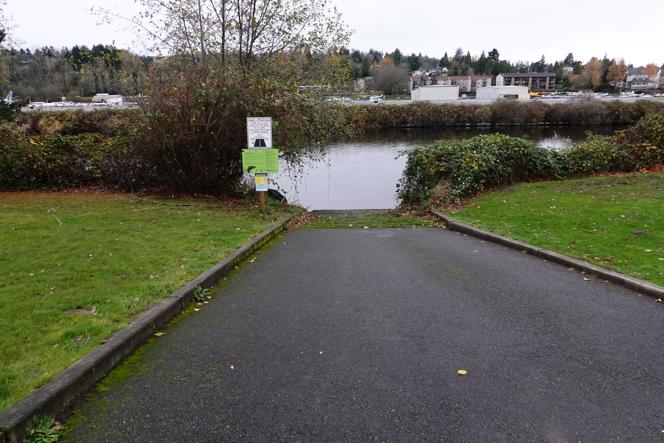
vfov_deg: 53.1
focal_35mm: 24
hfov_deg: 73.7
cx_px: 332
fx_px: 443
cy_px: 222
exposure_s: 1/50
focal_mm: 9.13
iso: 640
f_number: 5.6
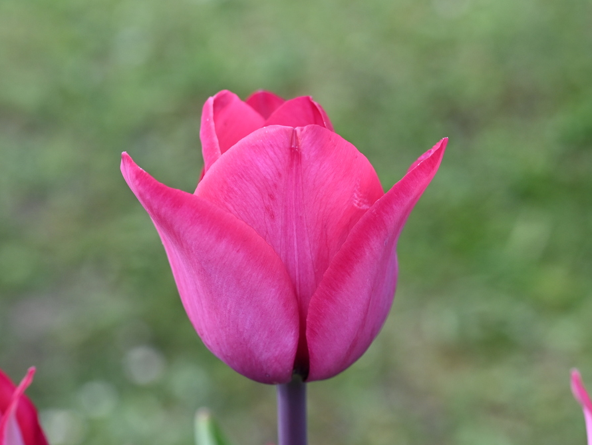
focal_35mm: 81
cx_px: 322
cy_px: 304
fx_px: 1386
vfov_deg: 18.2
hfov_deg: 24.1
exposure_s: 1/800
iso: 640
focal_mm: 50
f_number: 6.3
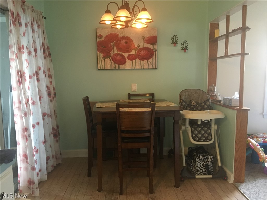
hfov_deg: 61.7
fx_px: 224
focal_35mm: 29
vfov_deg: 48.2
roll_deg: +0.5
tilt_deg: -5.4
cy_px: 100
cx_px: 134
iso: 200
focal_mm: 4.15
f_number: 2.2
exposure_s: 1/15
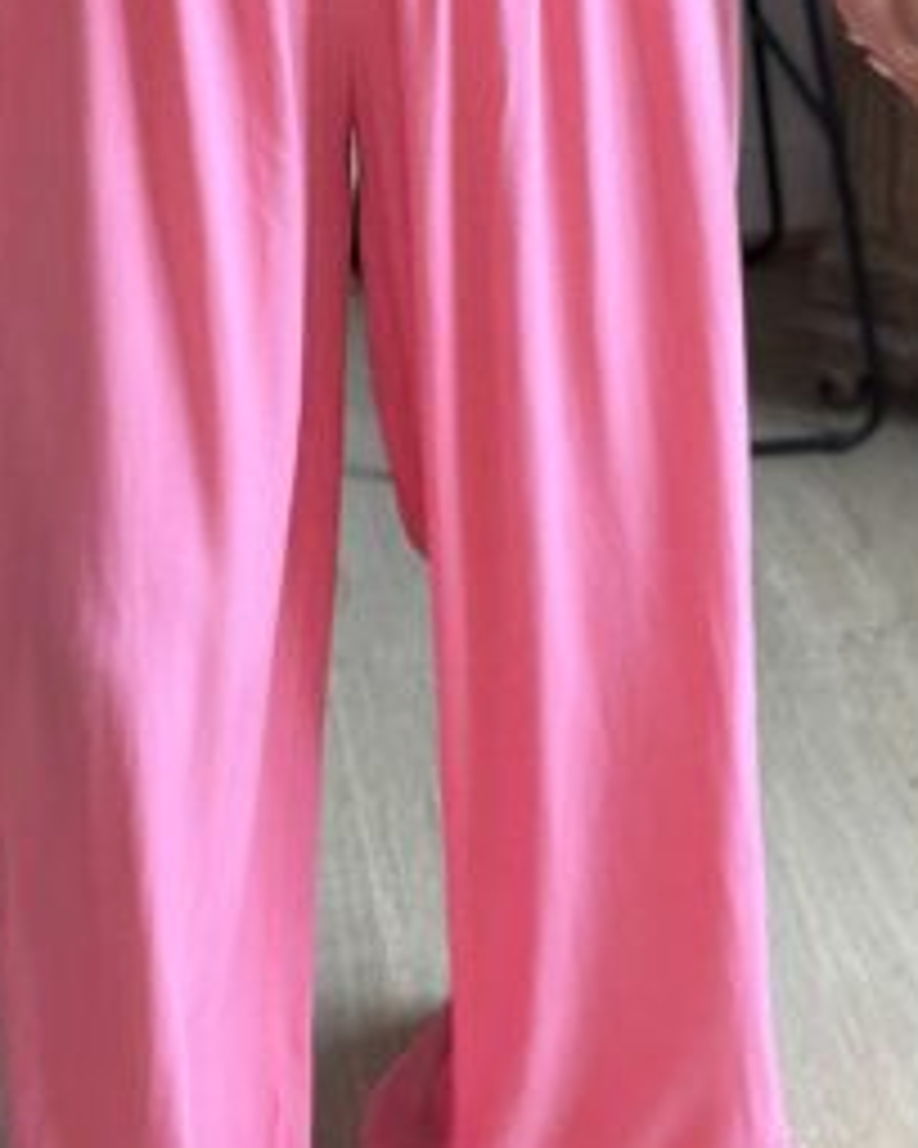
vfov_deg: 20.1
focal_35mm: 92
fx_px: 3124
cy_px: -27
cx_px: 387
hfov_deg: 16.7
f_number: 1.9
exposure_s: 1/89
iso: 80
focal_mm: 2.71
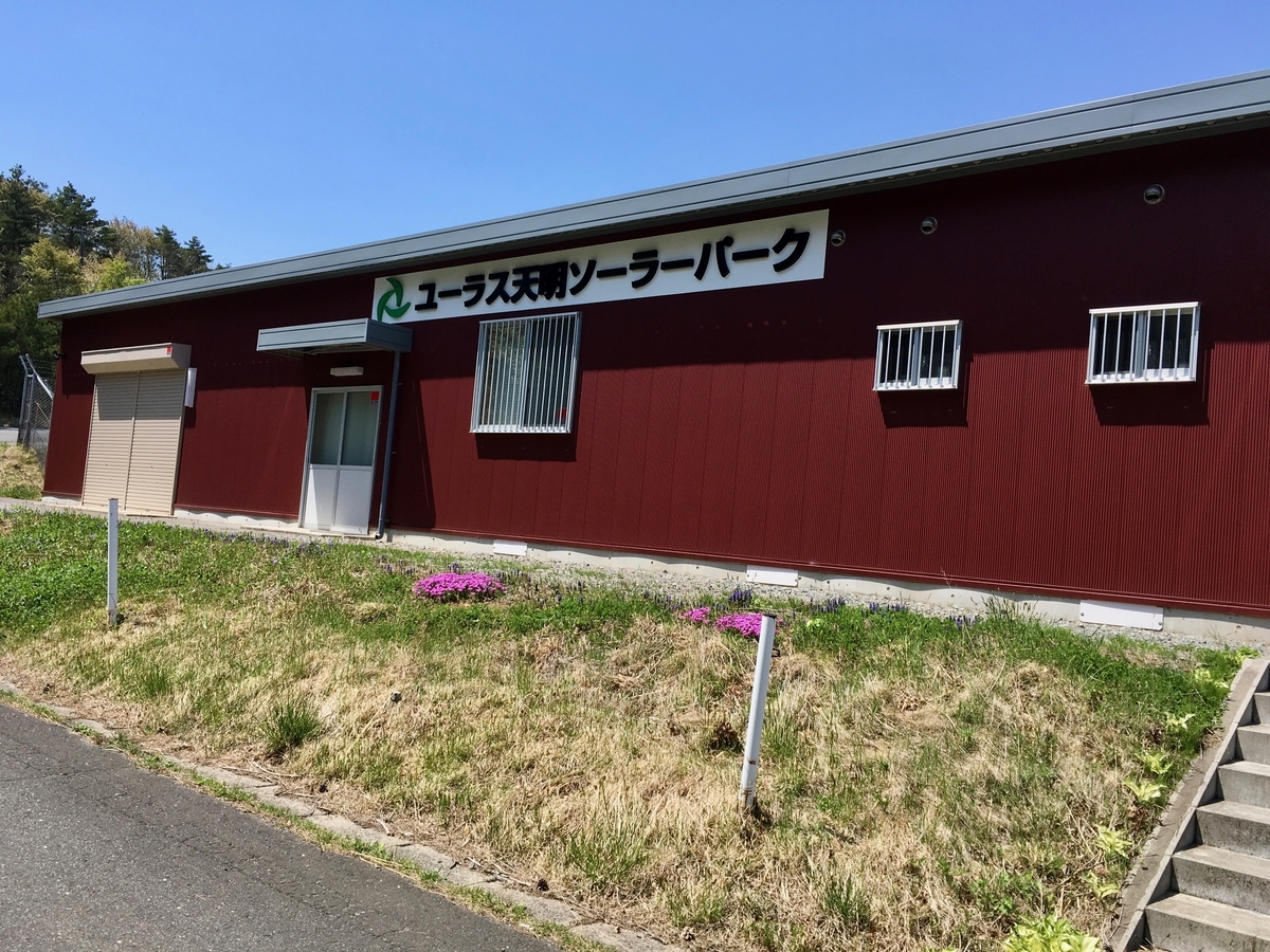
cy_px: 476
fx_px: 1064
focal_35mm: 29
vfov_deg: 48.2
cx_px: 635
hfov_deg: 61.7
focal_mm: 4.15
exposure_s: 1/1221
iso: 25
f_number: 2.2
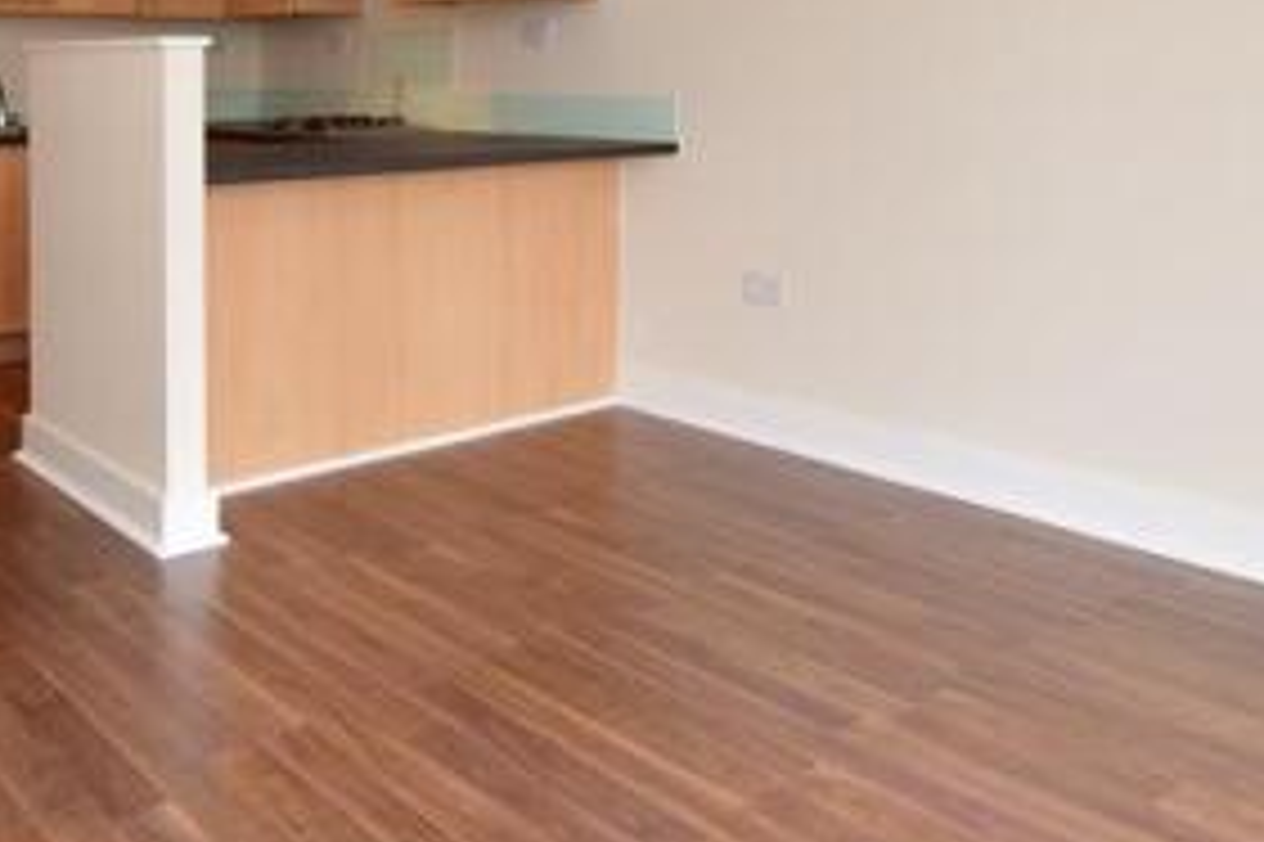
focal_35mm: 35
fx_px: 1228
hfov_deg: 54.2
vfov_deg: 35.3
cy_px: 65
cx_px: 526
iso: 400
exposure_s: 1/15
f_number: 14
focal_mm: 10
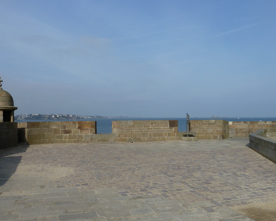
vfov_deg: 45.6
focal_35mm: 32
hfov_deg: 55.6
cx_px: 133
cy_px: 130
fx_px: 261
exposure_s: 1/400
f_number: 5.6
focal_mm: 4.1
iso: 80
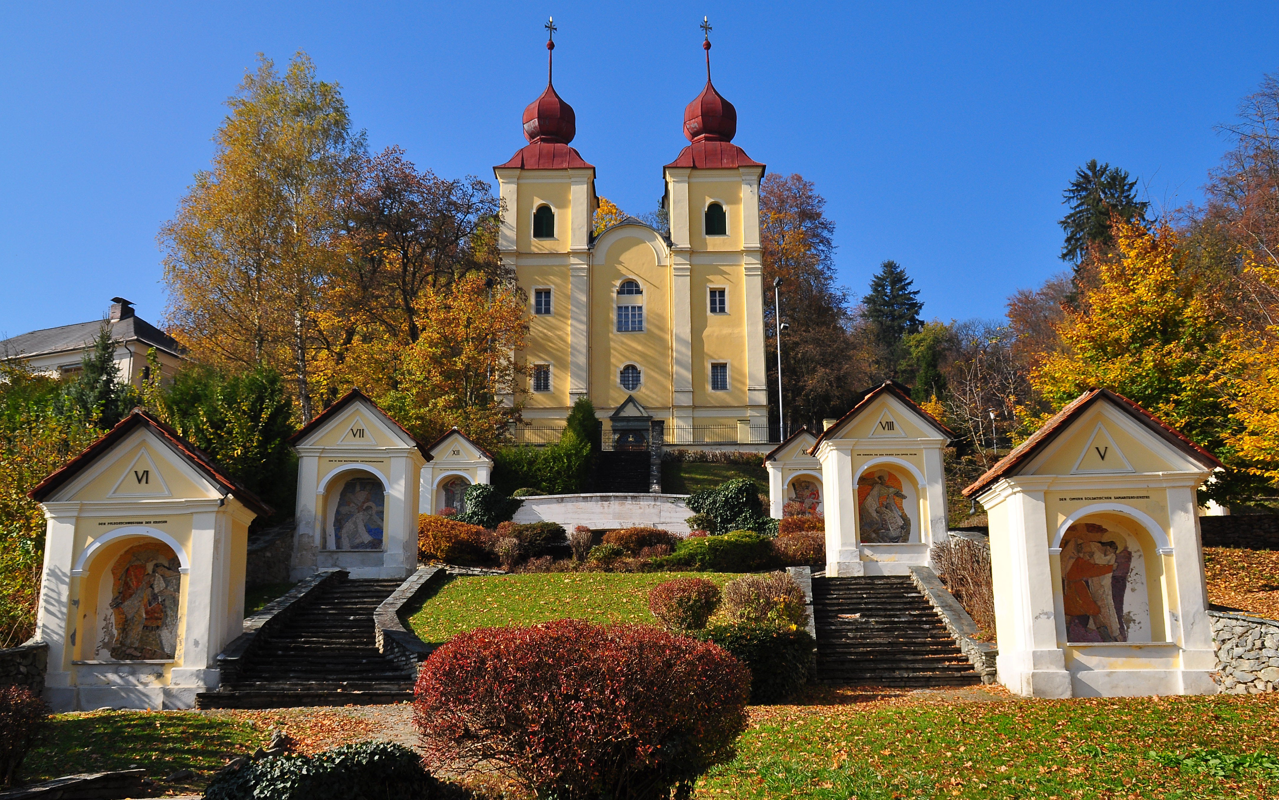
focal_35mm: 43
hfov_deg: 46.2
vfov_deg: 29.9
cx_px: 642
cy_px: 412
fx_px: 1499
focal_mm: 28
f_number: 11
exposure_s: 1/400
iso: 200
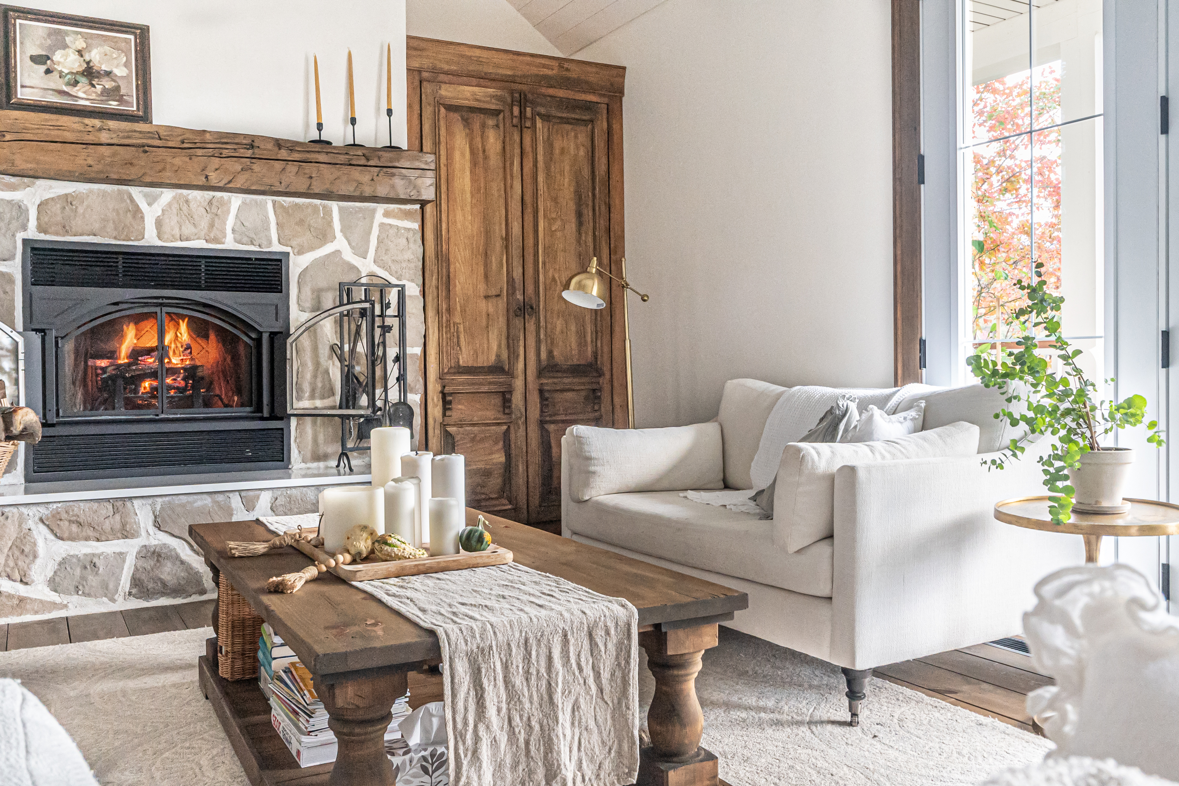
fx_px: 982
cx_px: 590
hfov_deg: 61.9
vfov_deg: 43.6
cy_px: 393
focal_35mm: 30
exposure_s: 1/2.5
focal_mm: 20
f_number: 8
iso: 3200
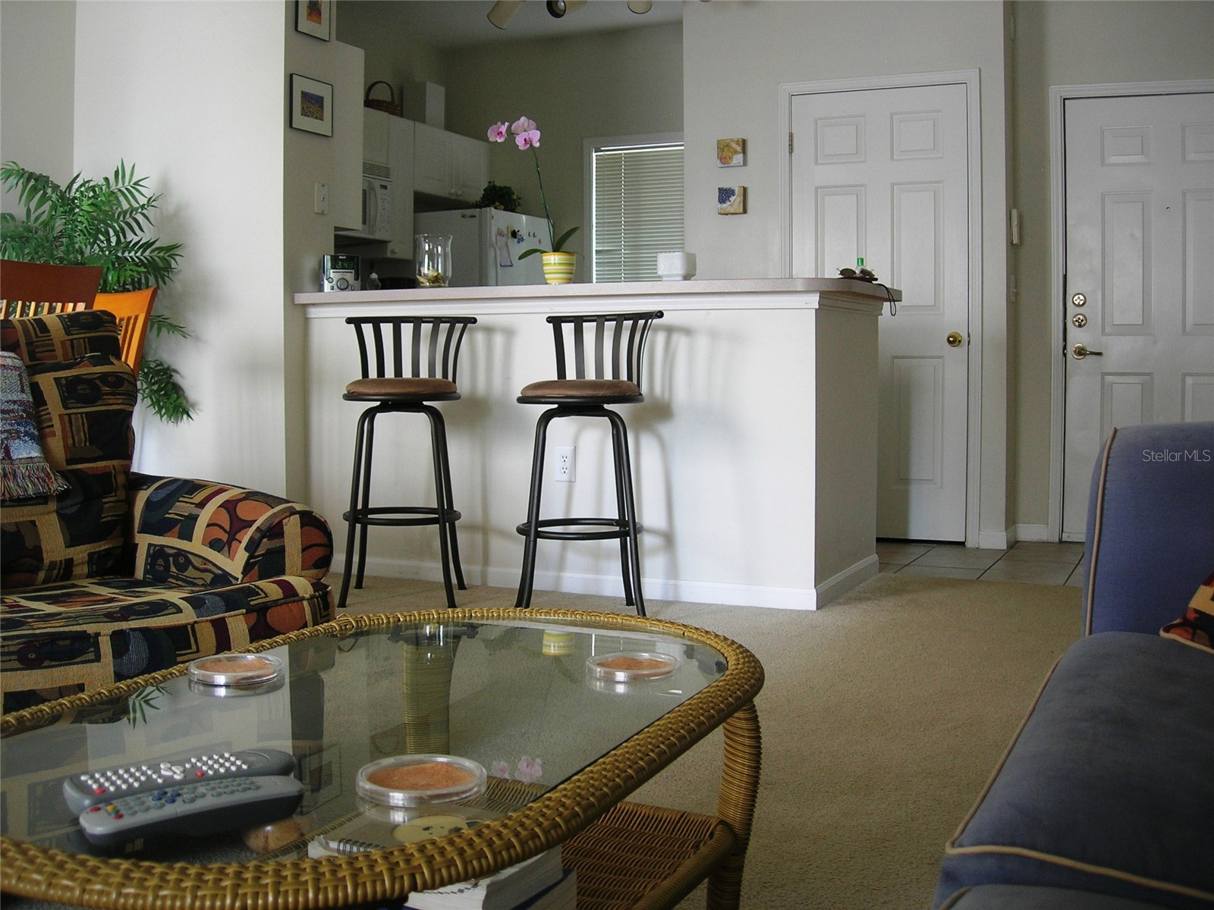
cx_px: 607
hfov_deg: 49.0
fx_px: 1333
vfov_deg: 37.7
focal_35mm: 38
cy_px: 455
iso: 64
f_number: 2.8
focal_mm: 7.8
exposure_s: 1/4.2
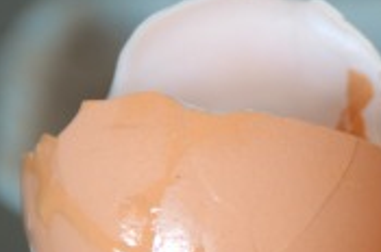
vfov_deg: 1.5
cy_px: 297
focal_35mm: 944
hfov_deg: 2.2
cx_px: 398
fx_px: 9972
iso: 200
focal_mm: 200
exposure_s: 1/10
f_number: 5.6
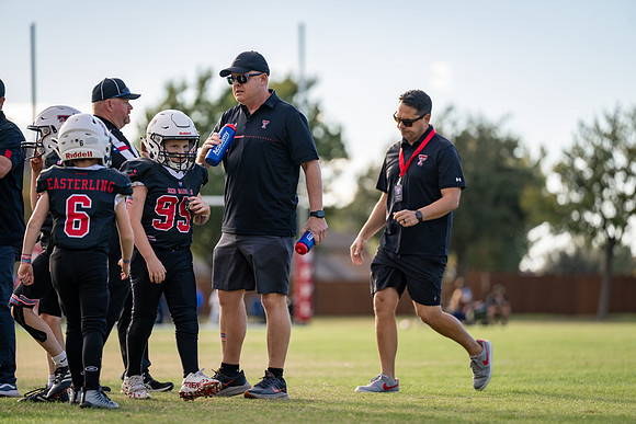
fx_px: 3534
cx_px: 318
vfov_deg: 6.9
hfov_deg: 10.3
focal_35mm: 200
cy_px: 212
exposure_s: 1/1250
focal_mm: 200
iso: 160
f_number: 2.8
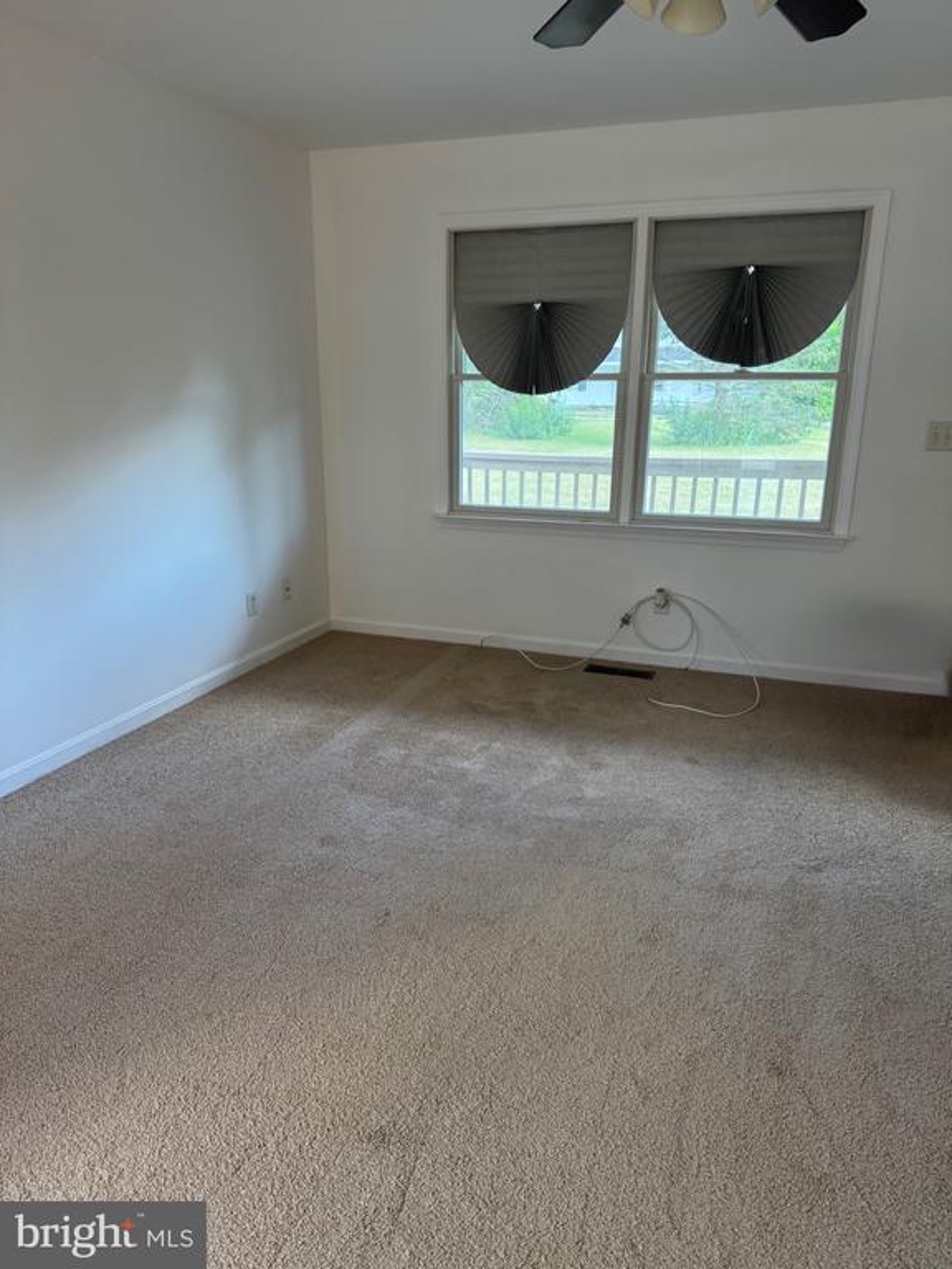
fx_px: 880
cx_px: 476
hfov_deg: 56.8
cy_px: 634
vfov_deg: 71.6
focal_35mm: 24
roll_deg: +0.4
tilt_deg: -15.5
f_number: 1.78
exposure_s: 1/60
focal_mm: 6.76
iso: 160
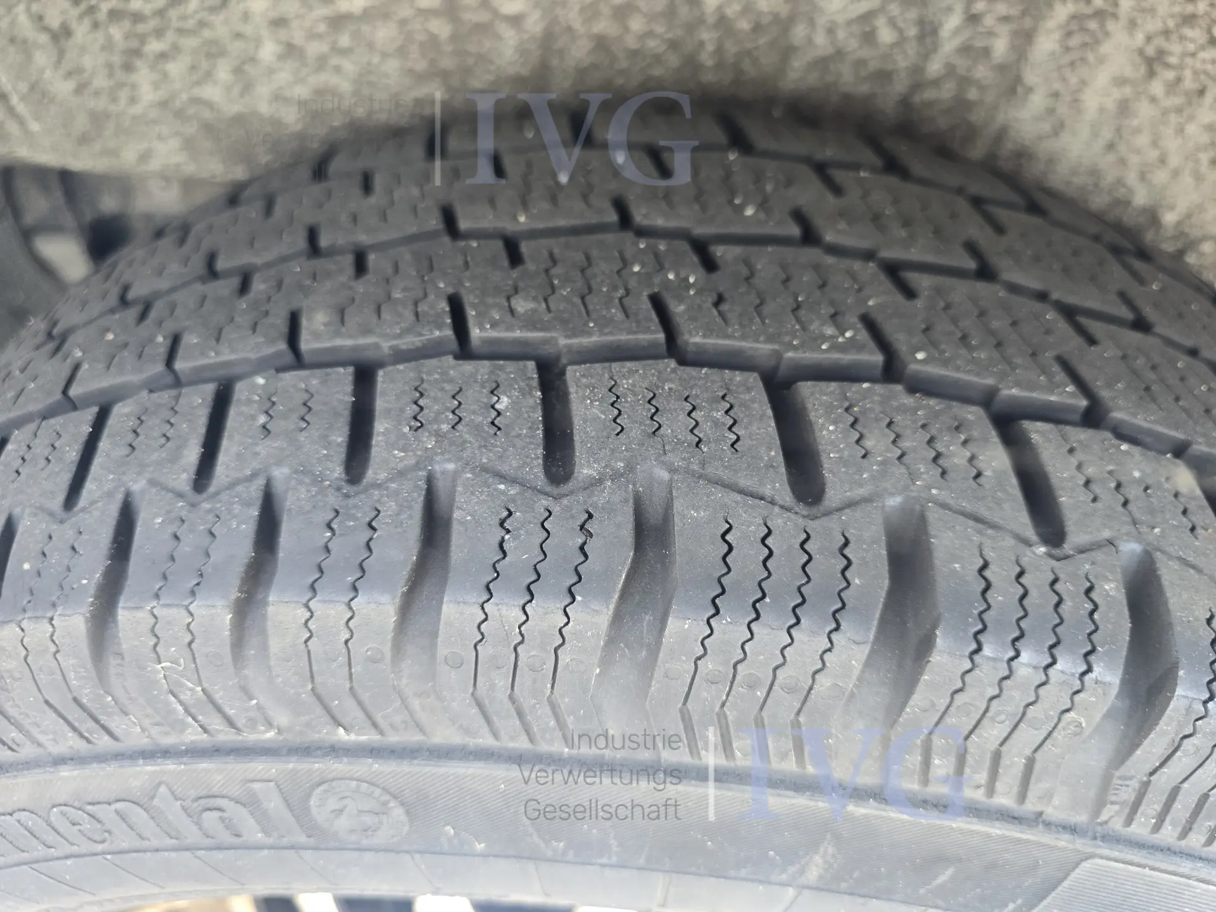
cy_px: 456
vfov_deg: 58.9
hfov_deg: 73.9
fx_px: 808
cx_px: 608
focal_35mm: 23
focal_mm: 6.3
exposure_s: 1/180
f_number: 1.7
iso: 200
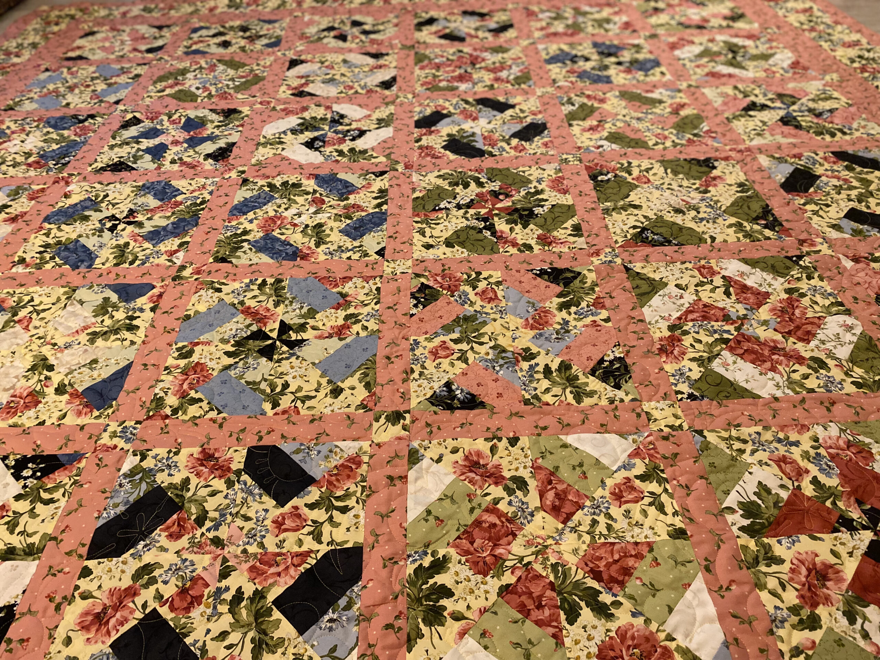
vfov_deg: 53.1
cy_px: 330
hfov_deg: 67.3
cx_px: 440
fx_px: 661
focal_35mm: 26
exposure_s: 1/33
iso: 500
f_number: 1.8
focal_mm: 4.25
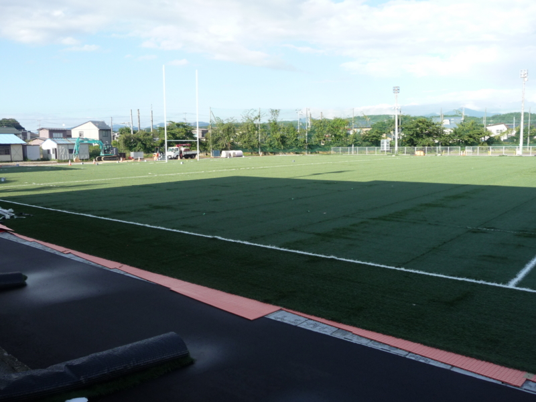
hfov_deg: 60.0
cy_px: 201
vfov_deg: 46.8
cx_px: 268
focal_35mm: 30
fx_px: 465
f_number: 3.4
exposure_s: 1/400
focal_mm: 5
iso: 100
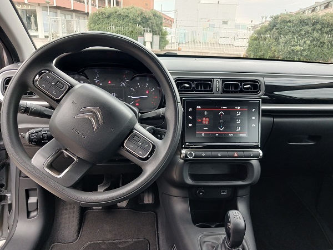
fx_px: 260
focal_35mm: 27
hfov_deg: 65.3
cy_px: 125
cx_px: 166
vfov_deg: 51.4
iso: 80
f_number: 1.8
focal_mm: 3.98
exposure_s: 1/50
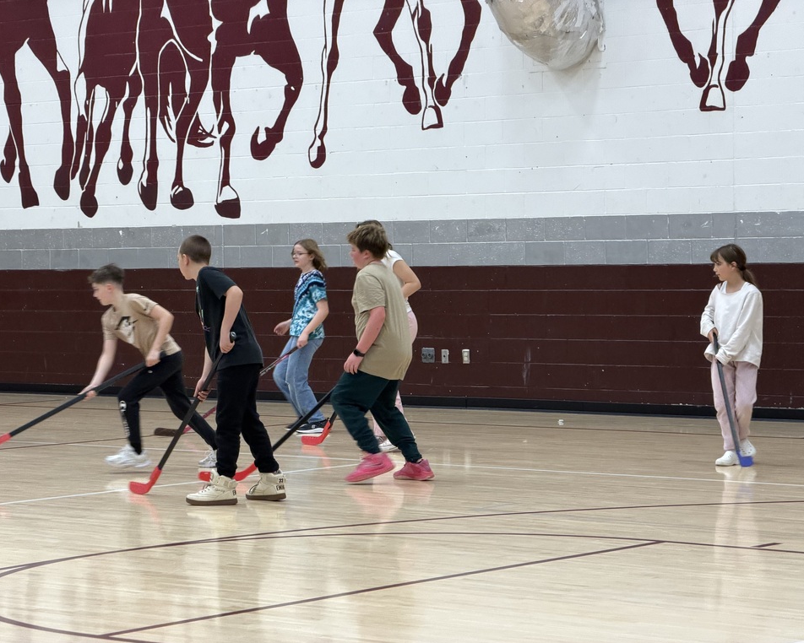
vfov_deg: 14.7
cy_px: 322
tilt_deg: -0.8
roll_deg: +0.1
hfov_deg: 18.3
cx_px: 384
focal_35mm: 105
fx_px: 2499
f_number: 2.8
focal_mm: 16.89
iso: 250
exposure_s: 1/121
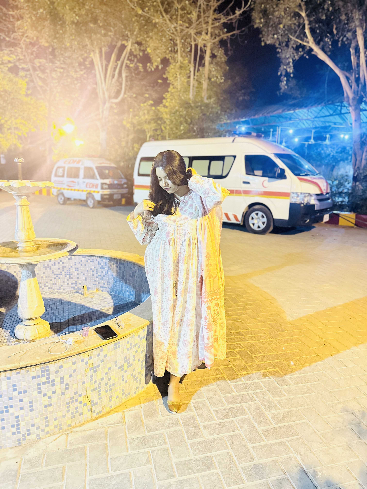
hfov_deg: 56.8
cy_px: 244
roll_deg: -0.9
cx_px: 184
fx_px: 339
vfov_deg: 71.6
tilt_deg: -11.9
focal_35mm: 24
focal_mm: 6.86
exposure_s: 1/33
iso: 1000
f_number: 1.78
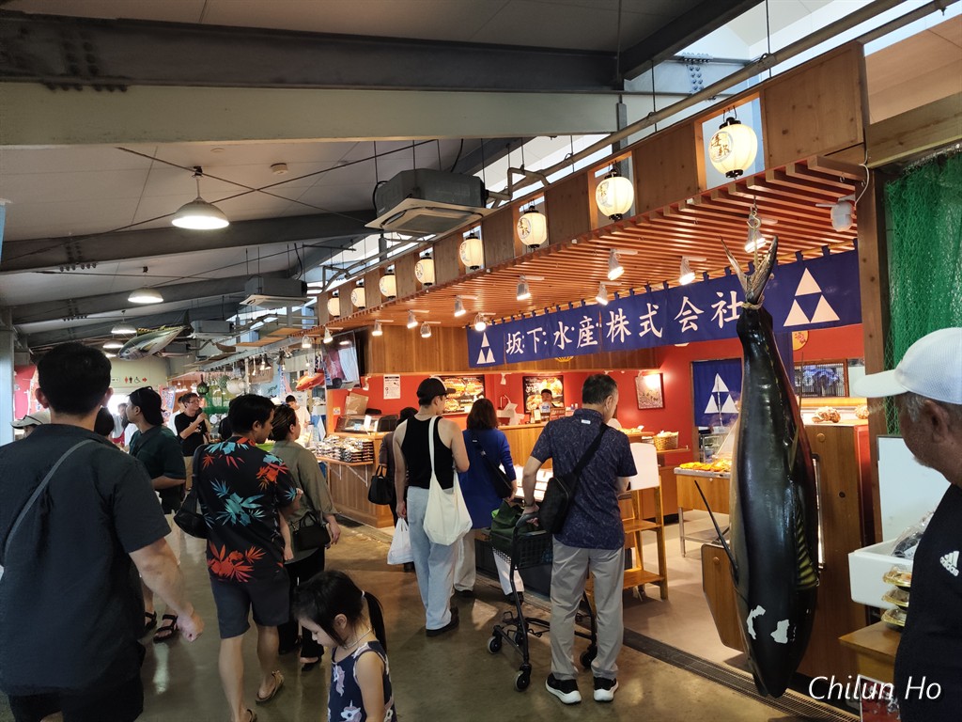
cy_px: 361
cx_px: 481
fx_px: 639
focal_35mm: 23
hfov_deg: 73.9
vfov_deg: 58.9
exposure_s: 1/120
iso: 500
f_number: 1.7
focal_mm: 6.07
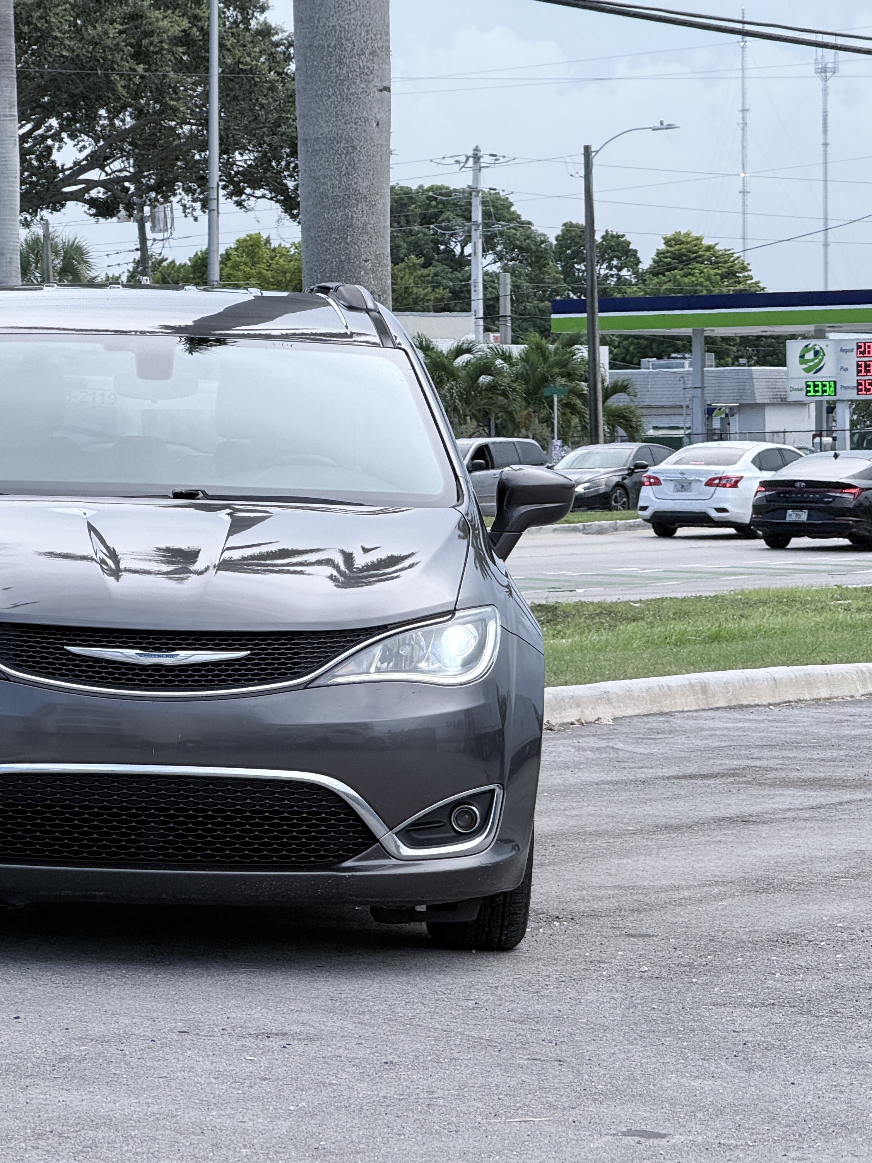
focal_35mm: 161
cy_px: 584
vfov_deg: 12.3
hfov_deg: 9.2
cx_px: 127
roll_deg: +0.6
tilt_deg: -1.3
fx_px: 5407
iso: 50
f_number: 2.8
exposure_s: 1/477
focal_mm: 15.66
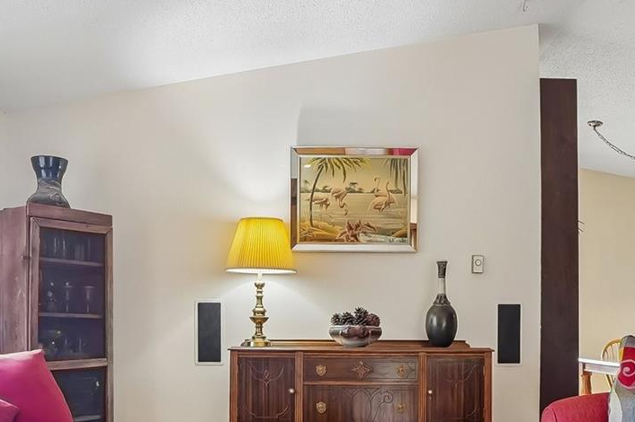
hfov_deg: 55.8
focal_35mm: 34
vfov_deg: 37.7
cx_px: 314
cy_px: 328
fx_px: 599
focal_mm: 10
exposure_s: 1/6
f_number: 8
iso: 400
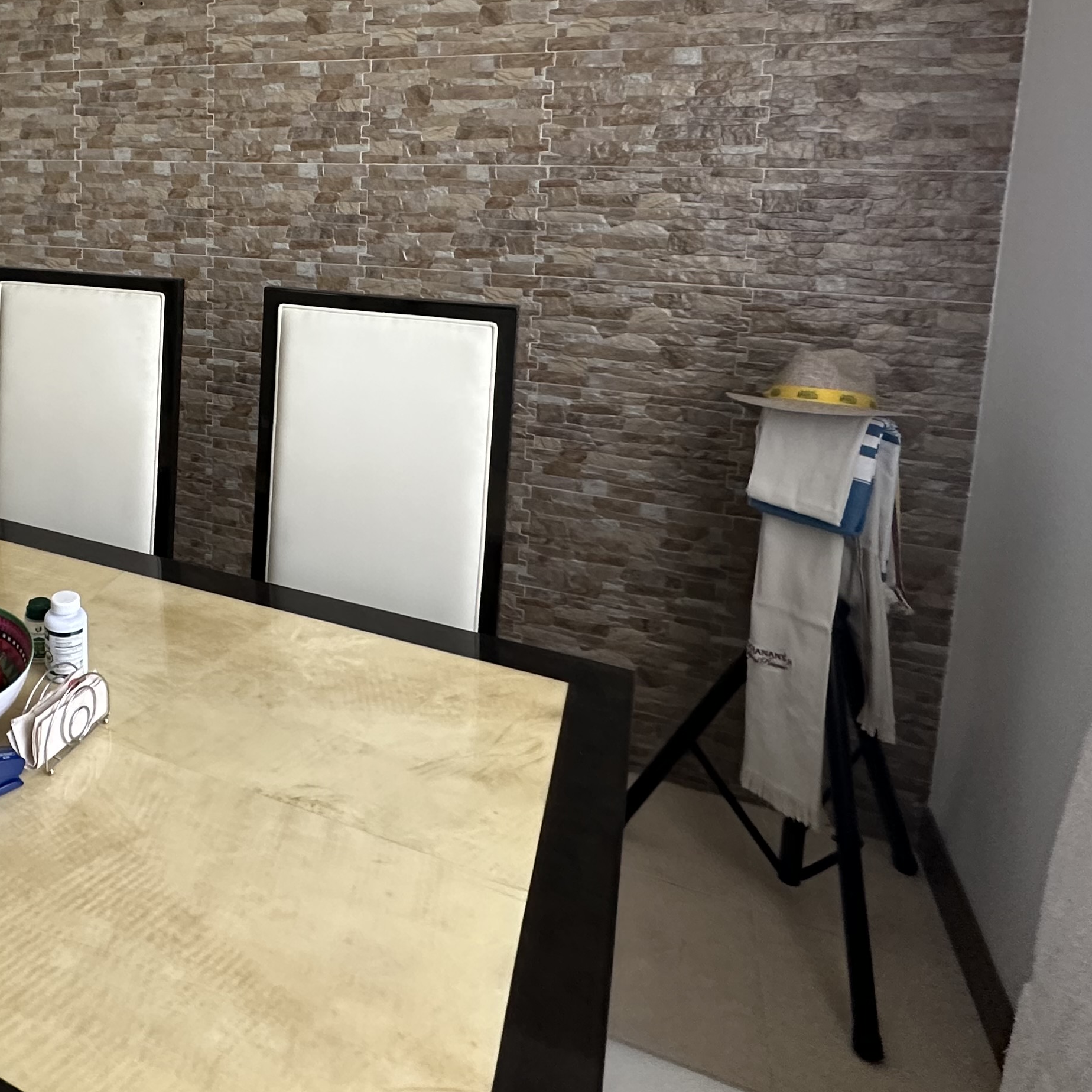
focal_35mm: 27
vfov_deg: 56.2
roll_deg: -0.2
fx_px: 964
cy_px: 272
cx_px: 157
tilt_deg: -6.9
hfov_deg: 53.4
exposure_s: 1/97
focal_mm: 2.22
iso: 320
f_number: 2.2
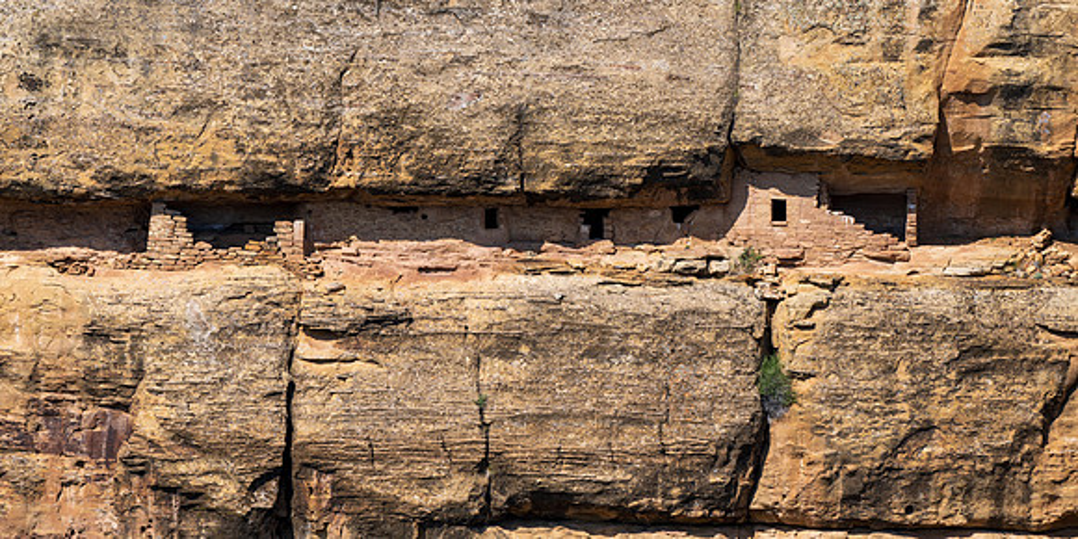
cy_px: 219
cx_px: 496
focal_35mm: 438
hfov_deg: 5.1
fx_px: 12199
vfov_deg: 2.5
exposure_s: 1/250
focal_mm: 370
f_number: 11
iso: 110
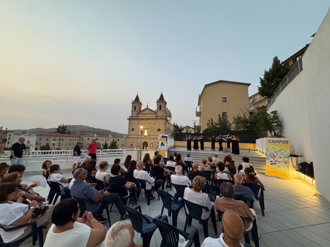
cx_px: 165
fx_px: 133
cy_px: 124
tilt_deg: +7.2
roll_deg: -2.0
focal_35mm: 14
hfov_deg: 102.1
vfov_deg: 85.7
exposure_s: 1/50
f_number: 2.2
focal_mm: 2.22
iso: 250
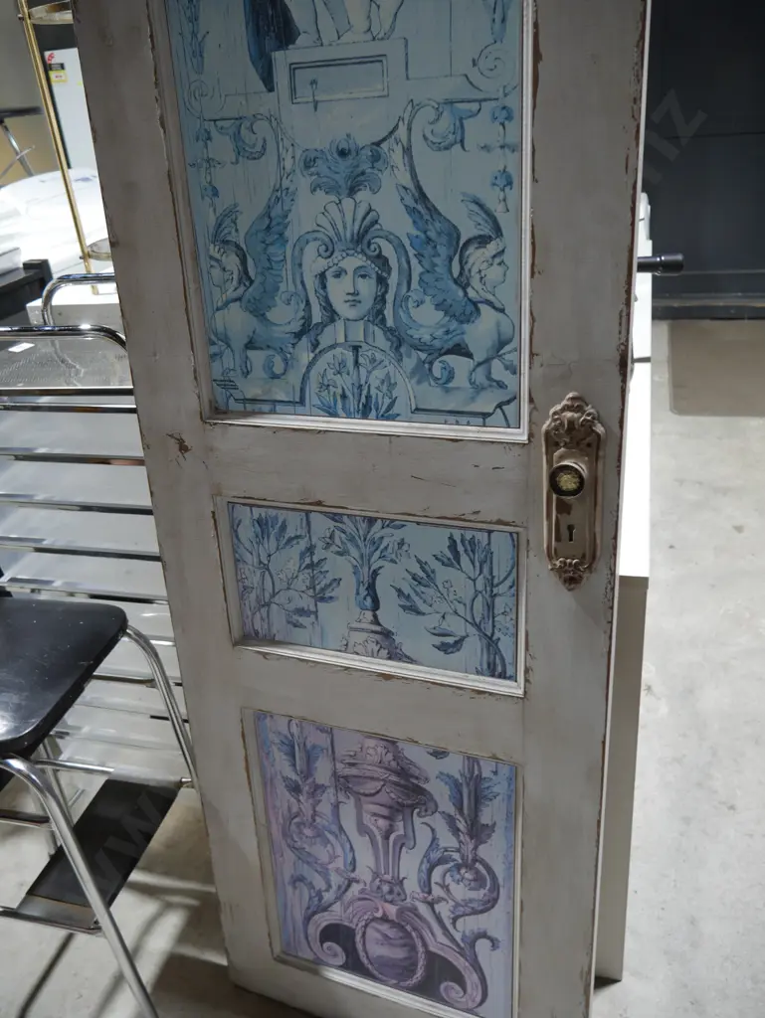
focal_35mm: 28
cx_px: 382
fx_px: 824
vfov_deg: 63.4
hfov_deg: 49.8
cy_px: 509
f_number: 3.5
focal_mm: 14
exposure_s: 1/60
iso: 400
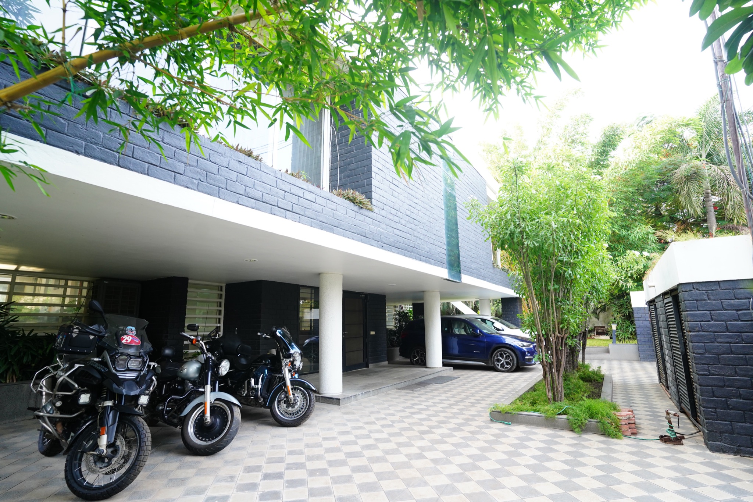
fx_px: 356
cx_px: 376
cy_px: 251
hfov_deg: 93.3
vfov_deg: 70.4
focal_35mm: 17
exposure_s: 1/200
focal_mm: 17
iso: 1250
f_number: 4
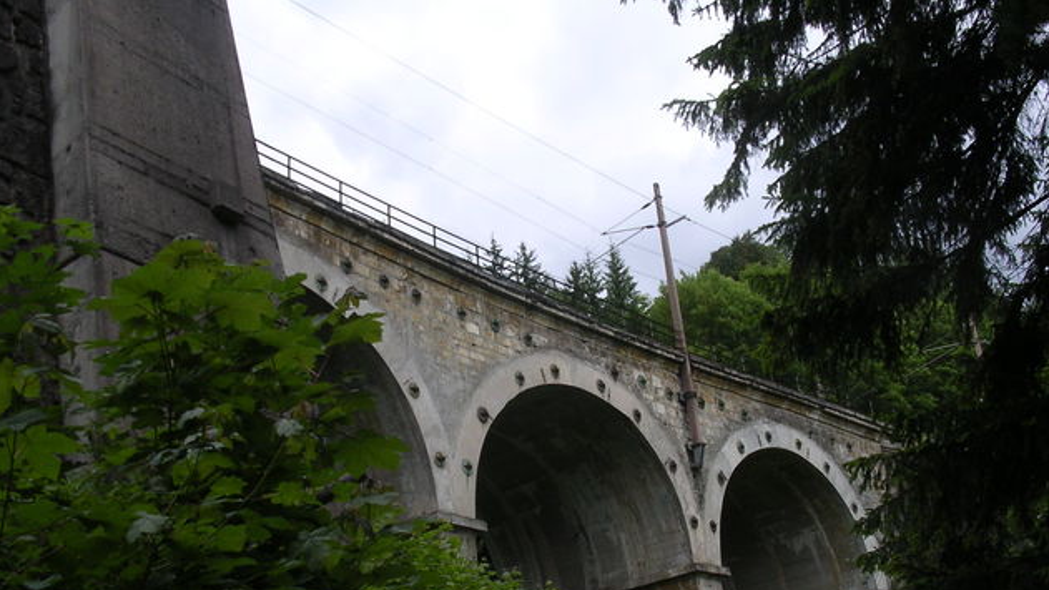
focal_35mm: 42
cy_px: 359
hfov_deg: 48.4
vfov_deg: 28.3
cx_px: 519
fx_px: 1168
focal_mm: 5.8
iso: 100
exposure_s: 1/128
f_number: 5.6
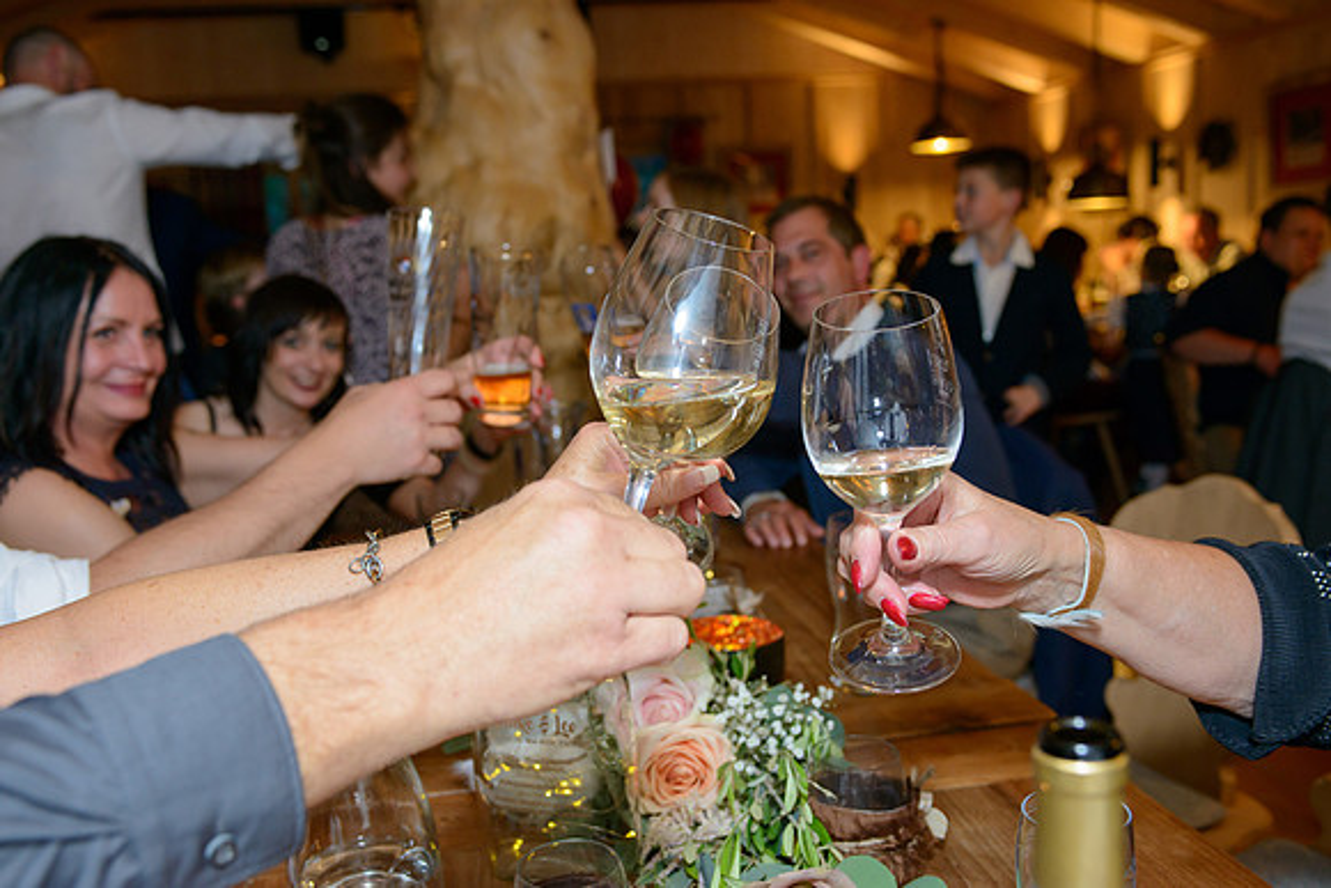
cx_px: 666
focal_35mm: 35
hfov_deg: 54.4
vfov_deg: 37.9
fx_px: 1294
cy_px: 444
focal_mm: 35
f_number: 4.5
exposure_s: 1/60
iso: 1000
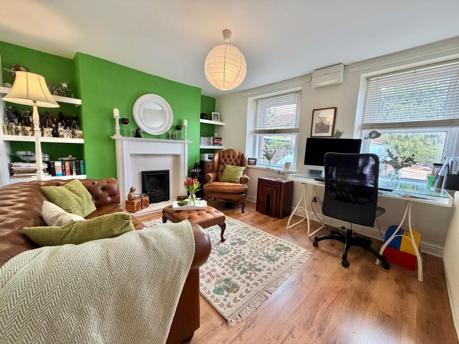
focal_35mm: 14
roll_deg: -2.4
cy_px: 172
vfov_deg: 85.7
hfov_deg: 102.1
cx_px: 230
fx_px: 186
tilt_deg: -7.6
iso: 200
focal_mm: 2.22
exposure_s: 1/121
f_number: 2.2
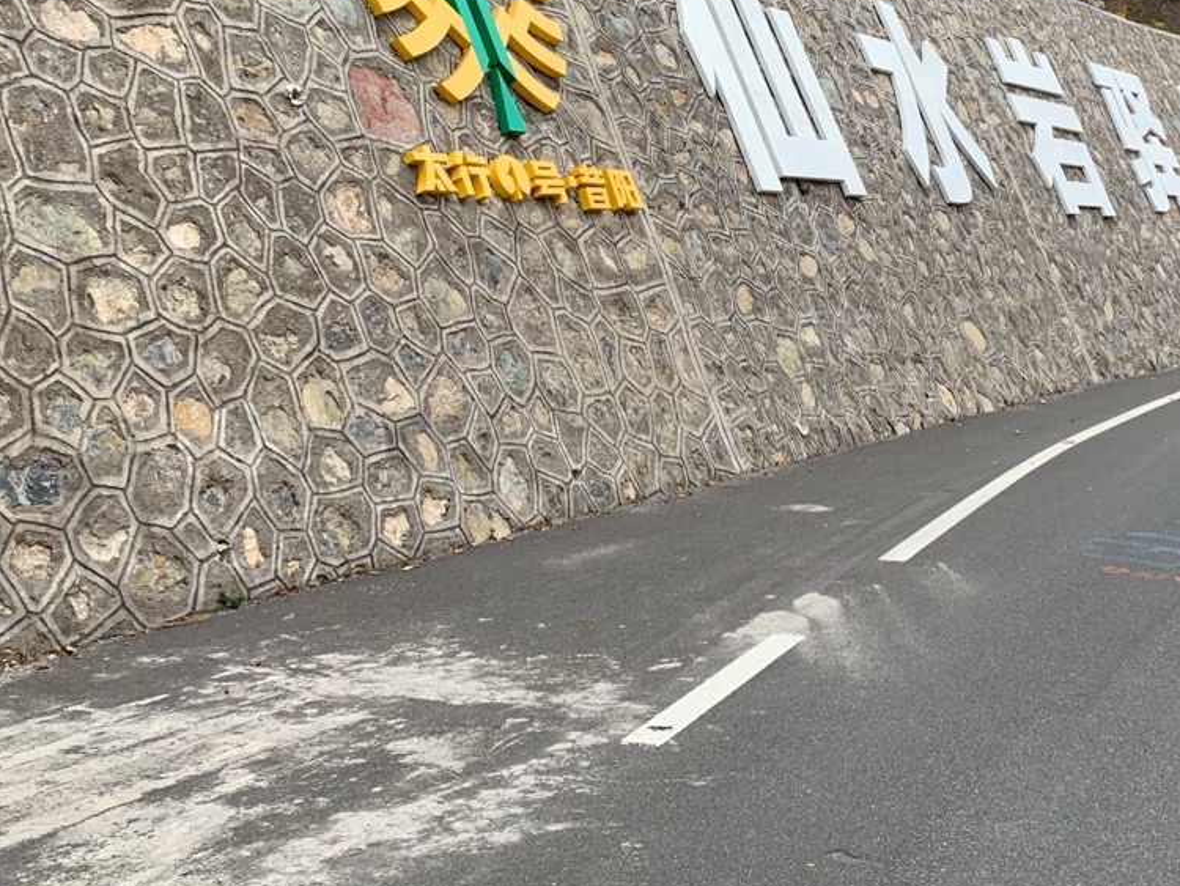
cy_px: 157
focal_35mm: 52
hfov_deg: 36.4
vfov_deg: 27.4
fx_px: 1773
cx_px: 799
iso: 25
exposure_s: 1/187
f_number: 1.8
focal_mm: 4.25
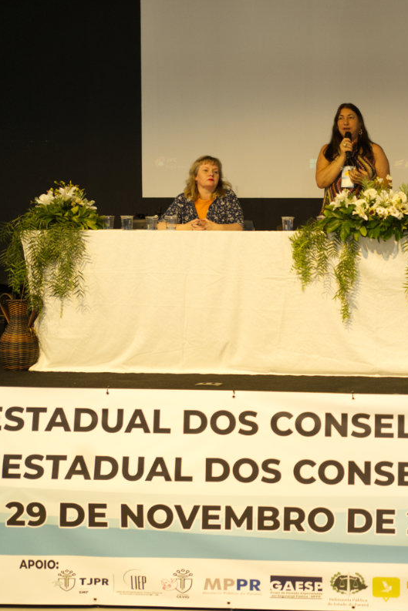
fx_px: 901
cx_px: 448
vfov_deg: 37.5
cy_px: 307
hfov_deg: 23.9
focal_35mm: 53
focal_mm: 35
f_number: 2.8
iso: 2000
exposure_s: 1/100
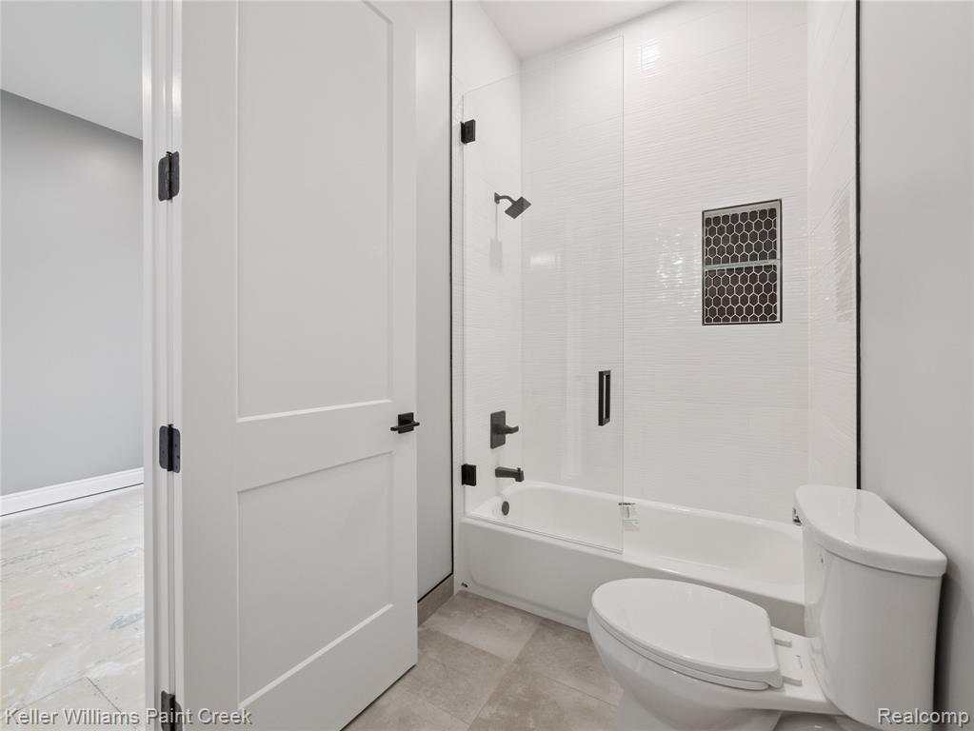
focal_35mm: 14
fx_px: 394
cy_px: 366
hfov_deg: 102.0
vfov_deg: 85.7
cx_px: 487
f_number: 8
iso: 2000
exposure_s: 1/60
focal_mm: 7
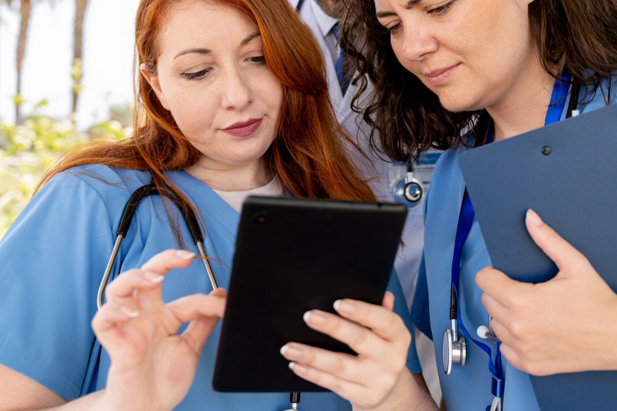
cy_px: 122
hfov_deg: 40.9
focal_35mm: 48
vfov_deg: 27.8
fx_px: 824
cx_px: 360
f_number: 2.8
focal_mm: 31.7
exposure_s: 1/320
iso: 100
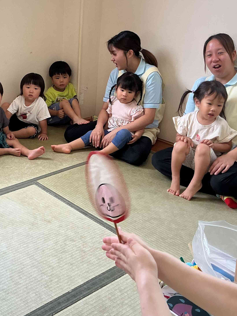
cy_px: 139
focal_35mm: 48
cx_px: 40
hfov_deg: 29.4
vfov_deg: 39.6
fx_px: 438
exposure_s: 1/100
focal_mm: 3
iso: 50
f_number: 1.8
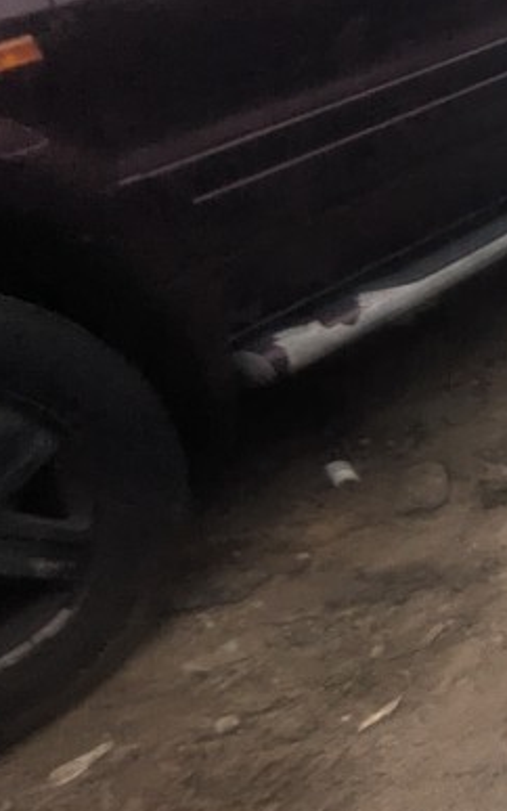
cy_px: 390
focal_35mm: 56
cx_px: 1325
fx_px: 1238
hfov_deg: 13.5
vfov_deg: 36.3
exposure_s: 1/694
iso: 47
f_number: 2.2
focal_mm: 2.35
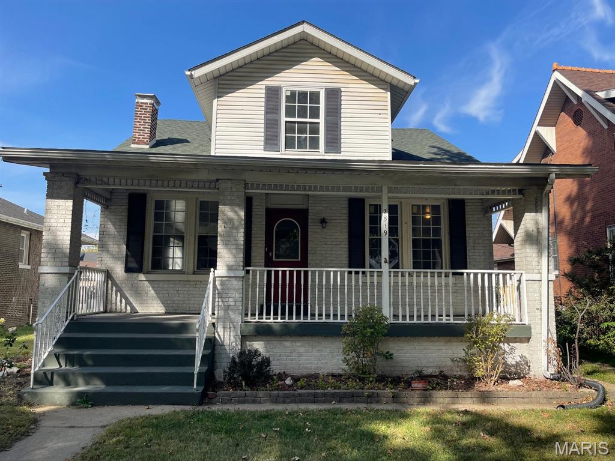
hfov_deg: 69.4
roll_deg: -1.7
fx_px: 444
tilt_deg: +5.1
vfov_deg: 54.9
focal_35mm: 25
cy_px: 230
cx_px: 308
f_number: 1.6
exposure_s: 1/2083
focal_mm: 5.1
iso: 32
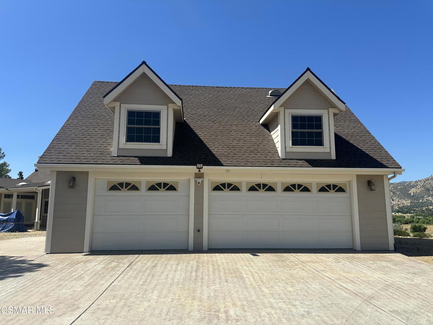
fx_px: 300
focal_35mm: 24
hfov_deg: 71.6
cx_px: 216
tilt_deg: +9.7
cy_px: 162
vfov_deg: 56.8
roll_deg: -0.1
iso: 80
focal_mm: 6.86
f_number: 1.78
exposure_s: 1/5263
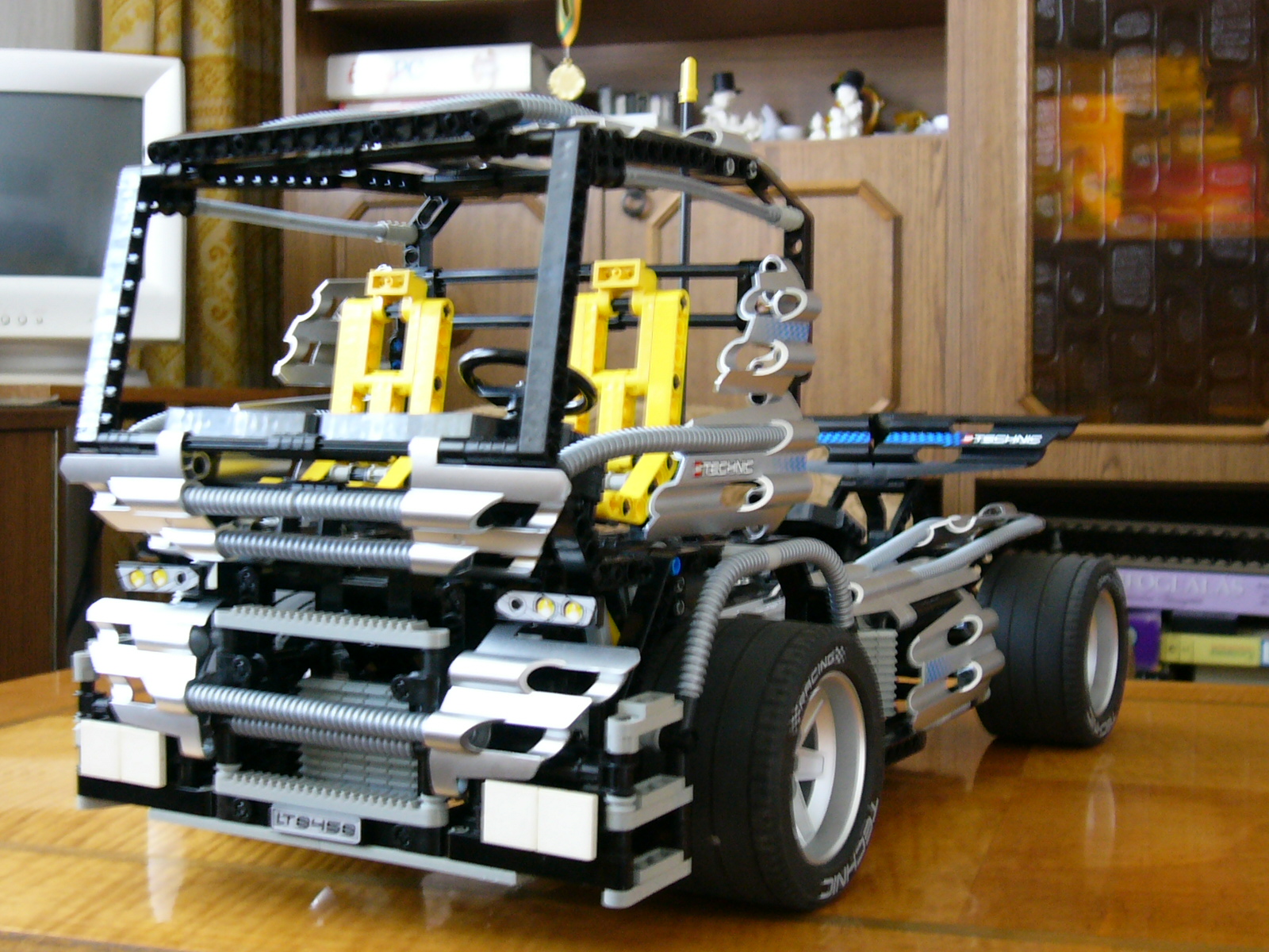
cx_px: 634
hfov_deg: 41.2
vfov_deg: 31.5
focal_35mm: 46
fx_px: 1686
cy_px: 476
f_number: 3.2
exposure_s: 1/8
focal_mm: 7.6
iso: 200
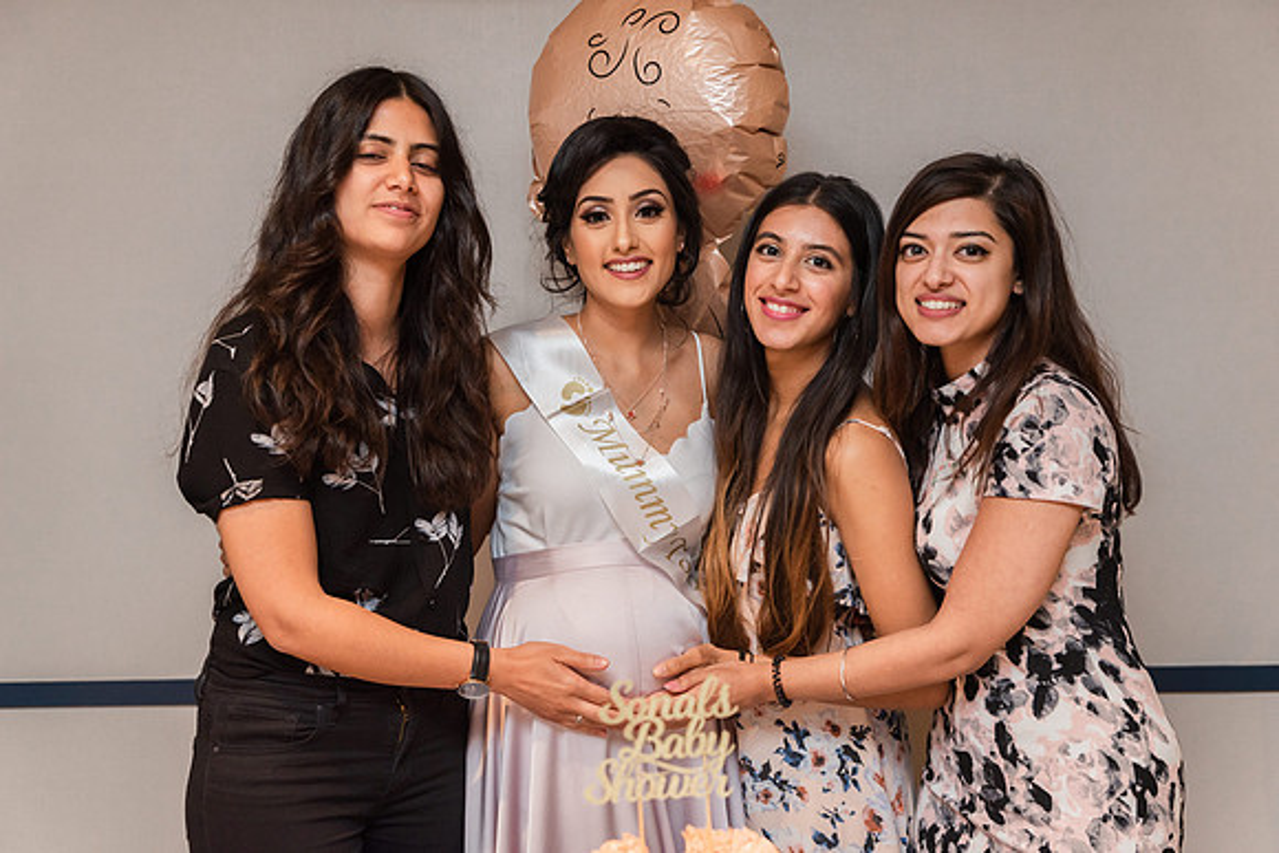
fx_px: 1635
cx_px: 640
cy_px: 426
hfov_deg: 42.7
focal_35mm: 46
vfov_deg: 29.3
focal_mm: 46
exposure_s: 1/160
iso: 2500
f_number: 4
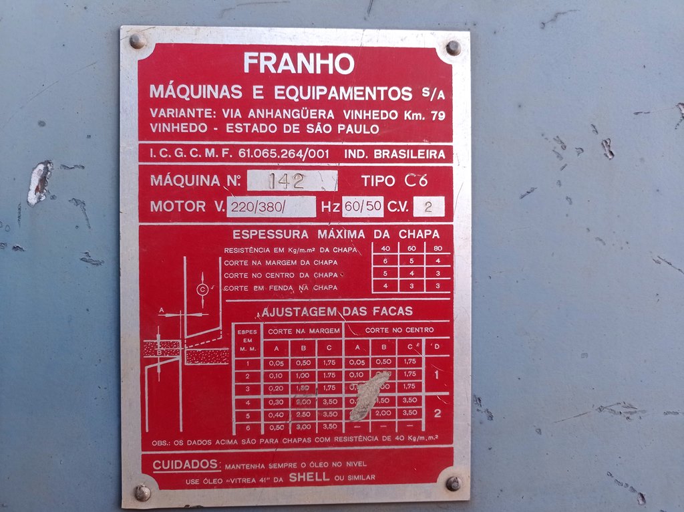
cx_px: 342
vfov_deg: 49.7
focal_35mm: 28
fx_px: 553
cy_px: 256
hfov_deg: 63.5
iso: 103
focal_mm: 4.7
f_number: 1.79
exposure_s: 1/187
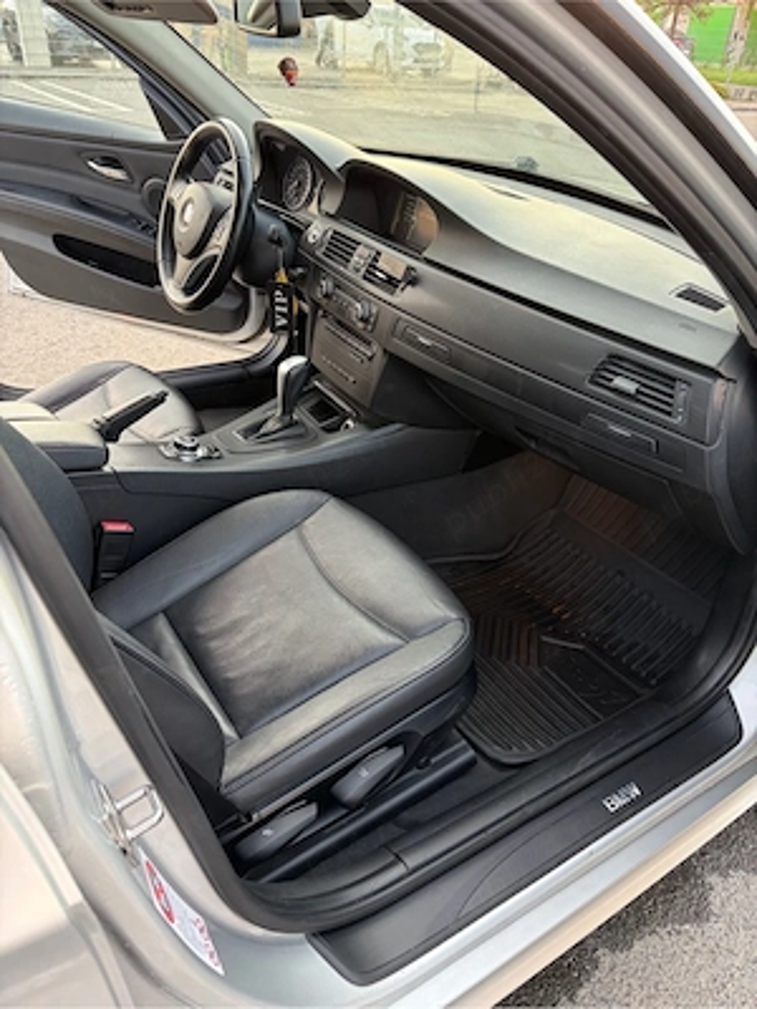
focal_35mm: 26
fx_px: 758
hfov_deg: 53.1
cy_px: 504
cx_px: 378
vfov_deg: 67.3
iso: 125
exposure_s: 1/74
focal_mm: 5.96
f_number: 1.6
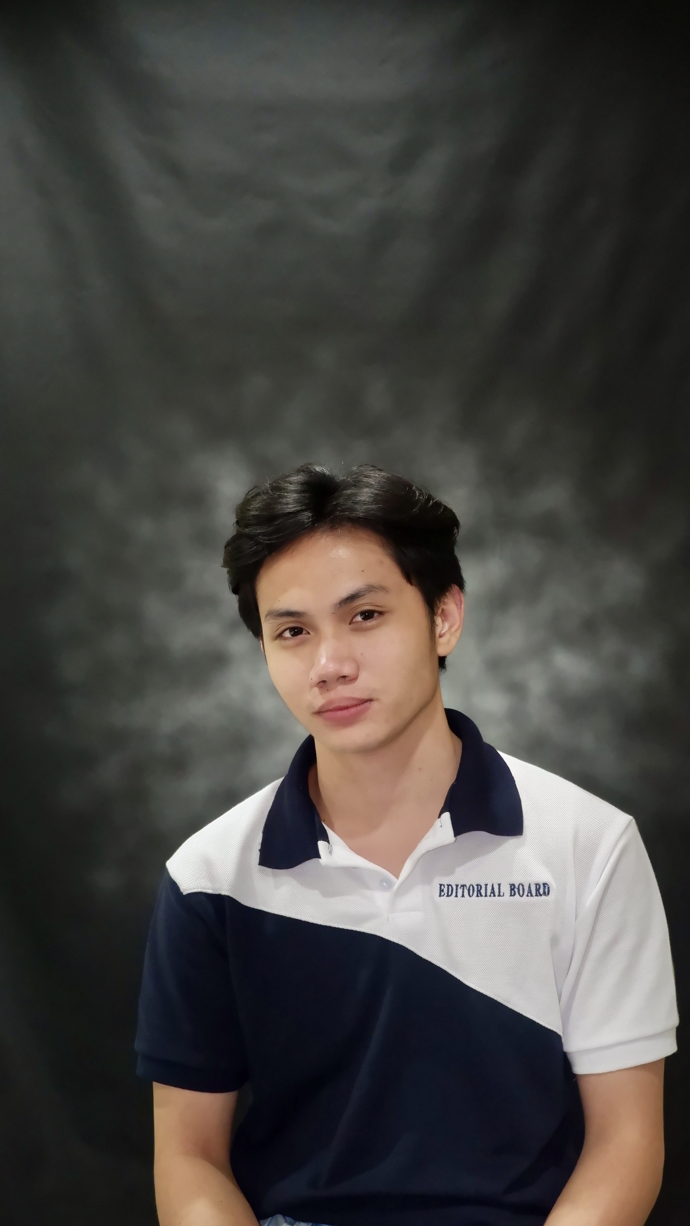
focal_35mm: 50
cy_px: 622
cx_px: 376
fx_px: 1626
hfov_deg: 23.9
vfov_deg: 41.3
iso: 3200
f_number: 4.7
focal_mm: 31.4
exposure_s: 1/70
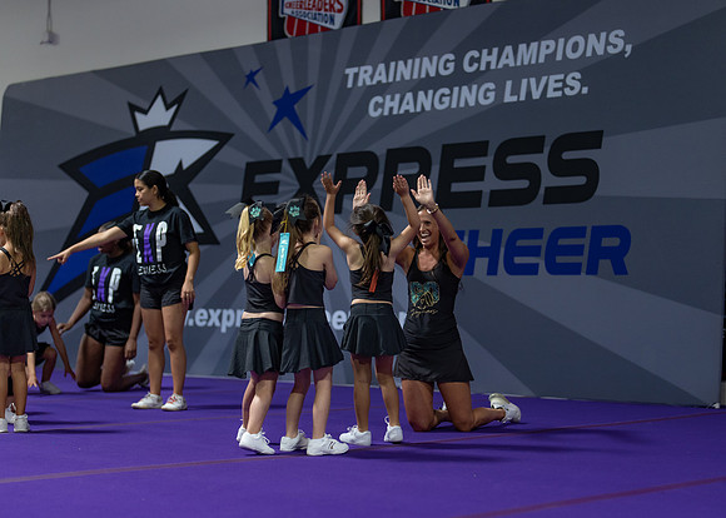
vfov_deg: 19.0
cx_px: 407
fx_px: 1546
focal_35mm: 75
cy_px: 285
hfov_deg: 26.4
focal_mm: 50
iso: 640
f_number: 1.2
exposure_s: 1/320
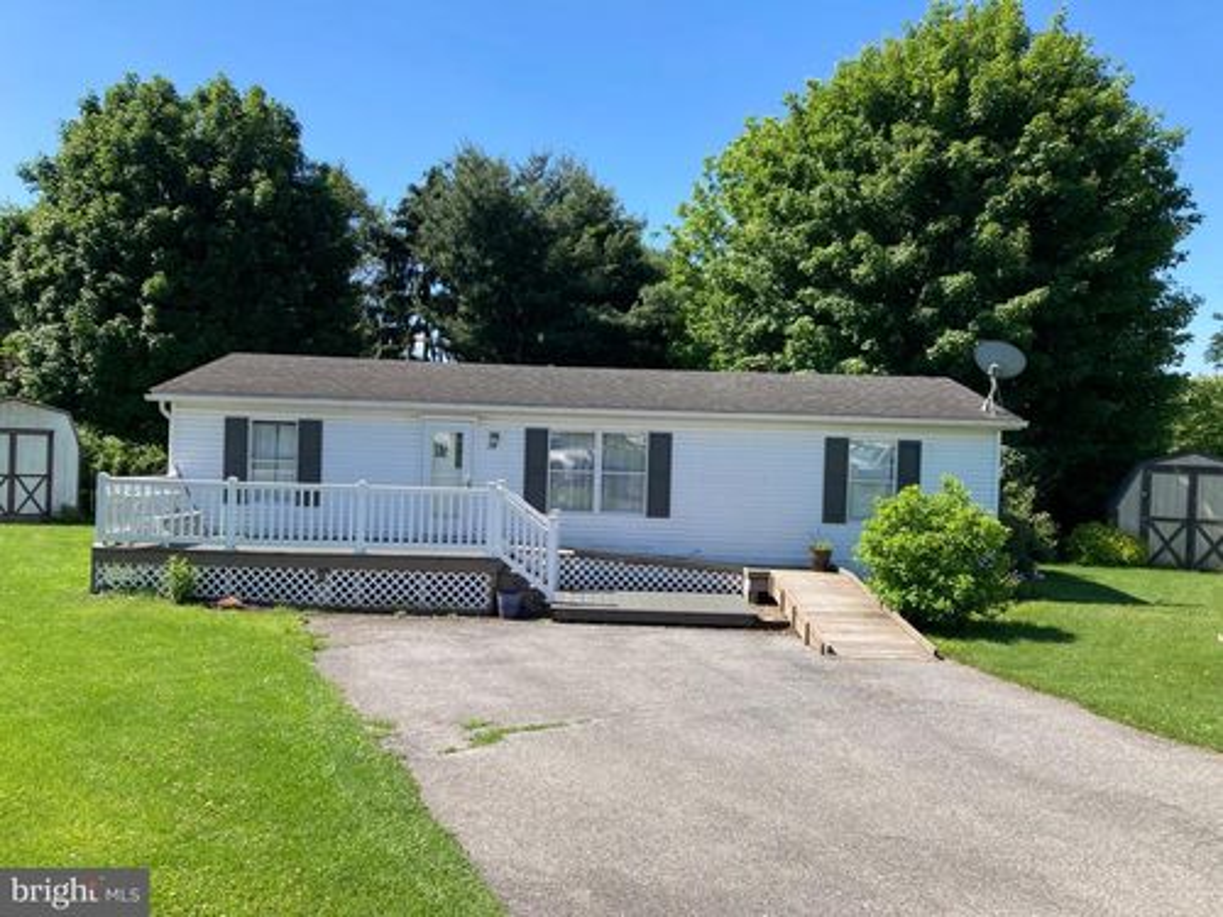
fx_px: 989
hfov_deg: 63.4
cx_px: 612
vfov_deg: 49.7
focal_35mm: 28
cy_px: 458
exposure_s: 1/1156
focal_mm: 3.99
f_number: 1.8
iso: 20
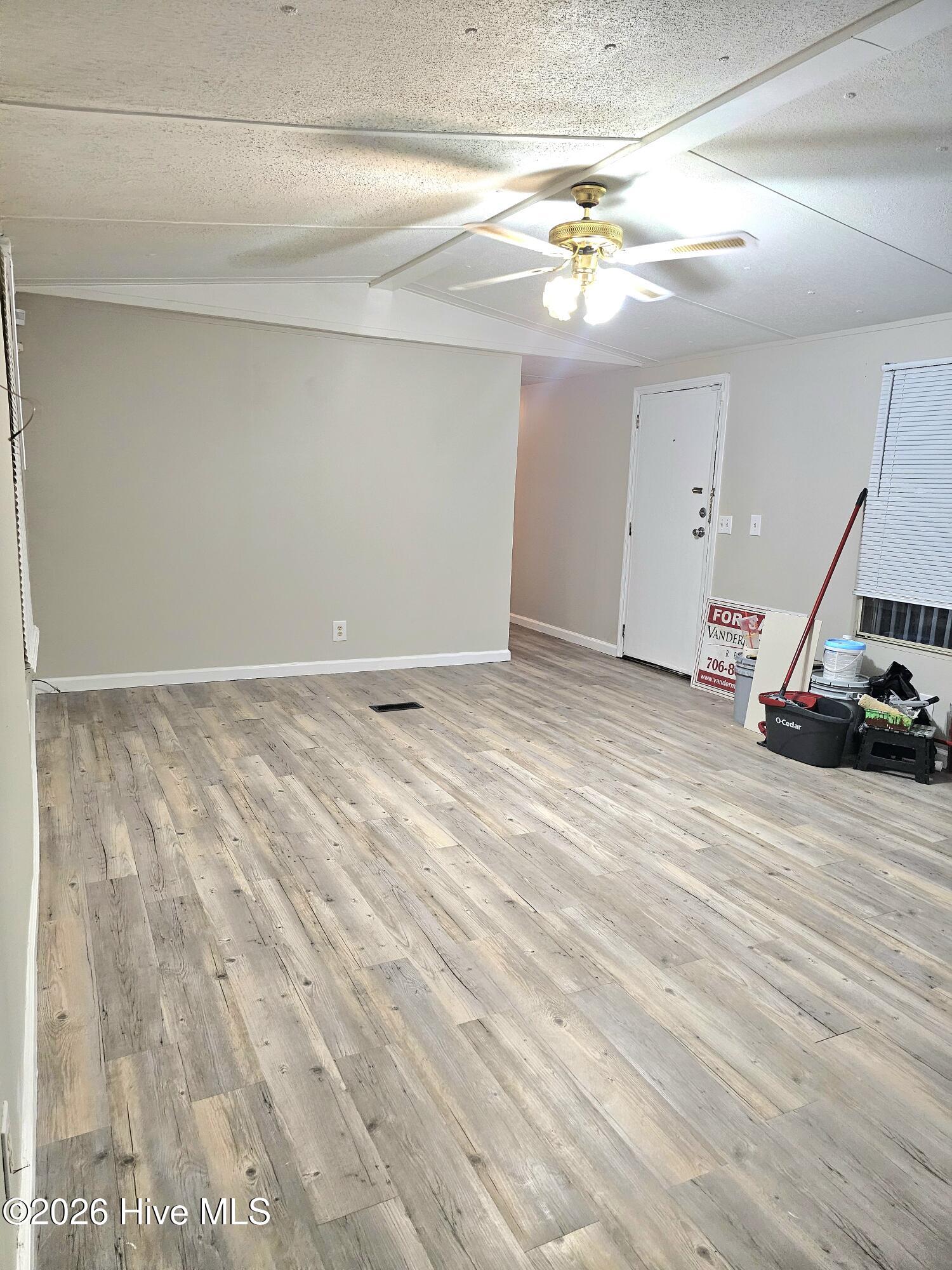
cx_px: 476
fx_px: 843
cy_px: 635
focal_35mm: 23
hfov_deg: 58.9
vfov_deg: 73.9
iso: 1000
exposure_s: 1/244
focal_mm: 6.3
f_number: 1.7
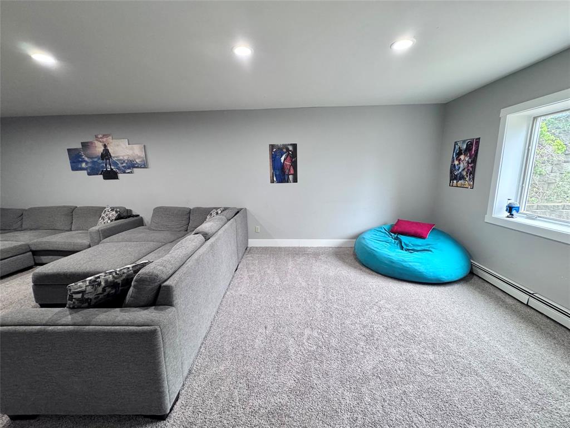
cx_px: 285
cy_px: 214
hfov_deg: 102.1
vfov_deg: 85.7
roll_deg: +0.1
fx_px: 231
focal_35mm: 14
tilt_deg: -10.0
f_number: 2.2
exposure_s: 1/60
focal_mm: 2.22
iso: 250
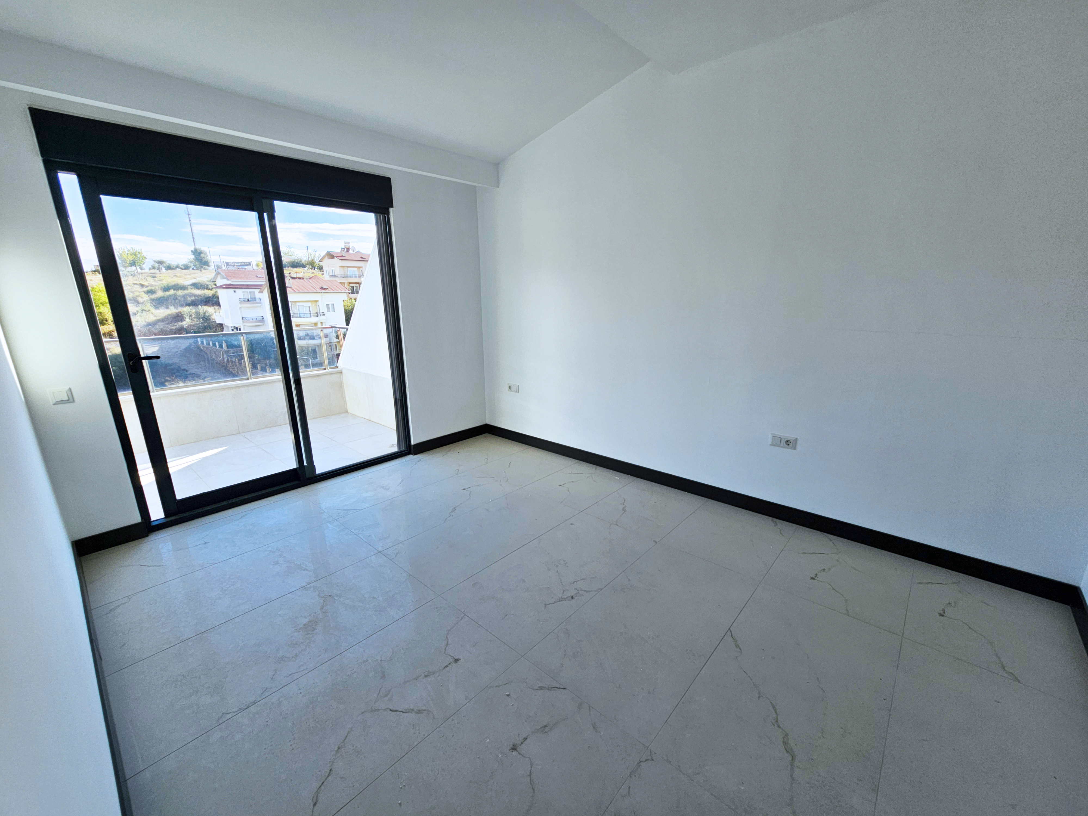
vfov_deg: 89.9
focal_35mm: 13
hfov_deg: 106.2
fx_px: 409
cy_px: 408
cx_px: 544
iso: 50
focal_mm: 2.2
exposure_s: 1/292
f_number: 2.2
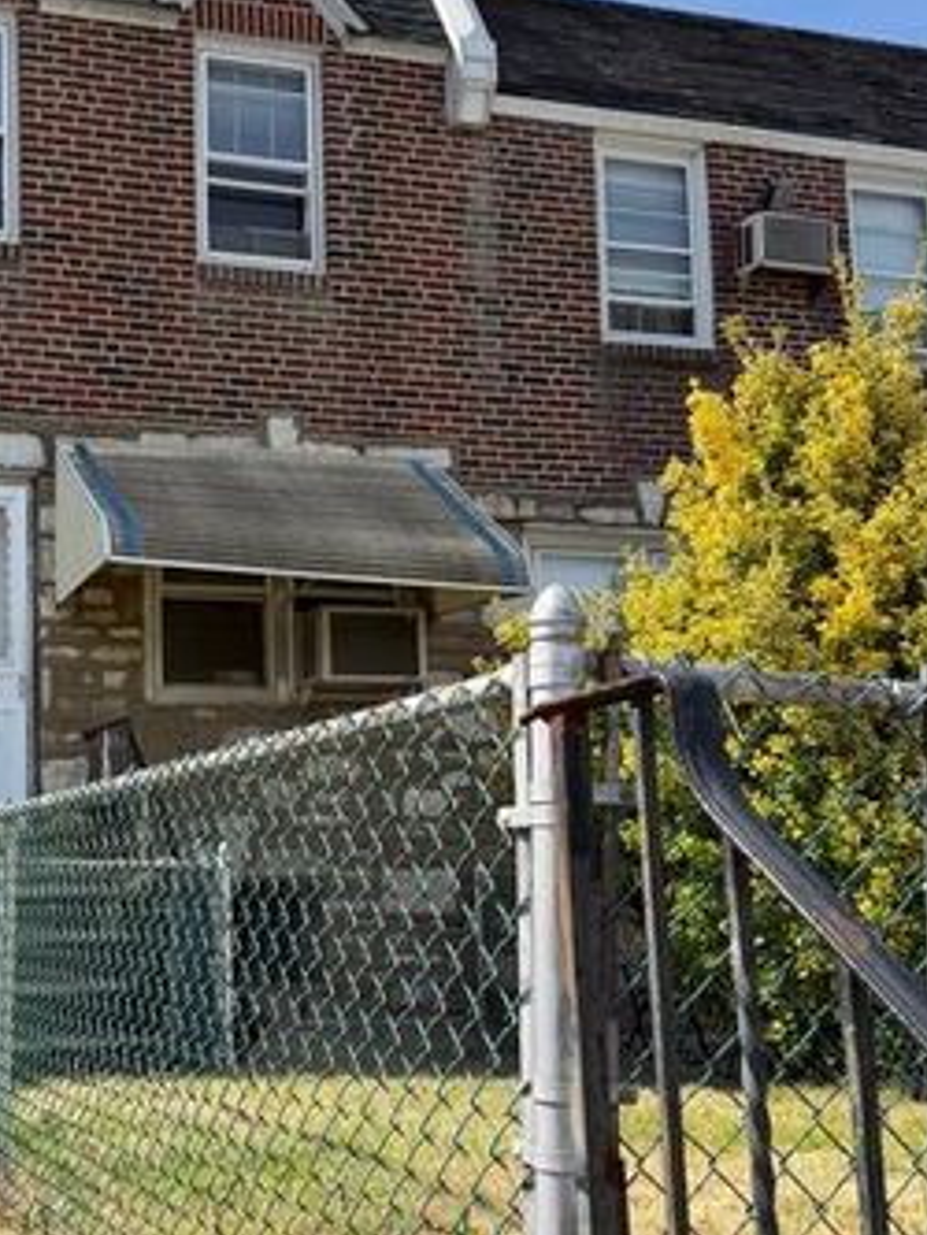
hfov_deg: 29.6
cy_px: 721
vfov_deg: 39.5
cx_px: 182
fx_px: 1713
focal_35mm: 48
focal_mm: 6.76
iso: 80
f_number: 1.78
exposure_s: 1/2525
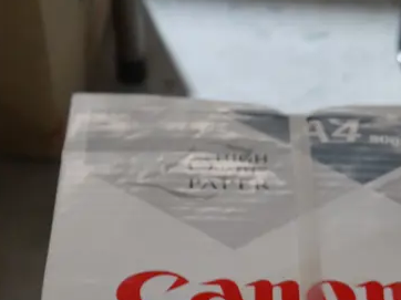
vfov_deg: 15.8
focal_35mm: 85
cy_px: 467
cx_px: 287
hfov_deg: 22.9
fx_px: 984
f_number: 3.6
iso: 1250
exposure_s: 1/60
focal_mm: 15
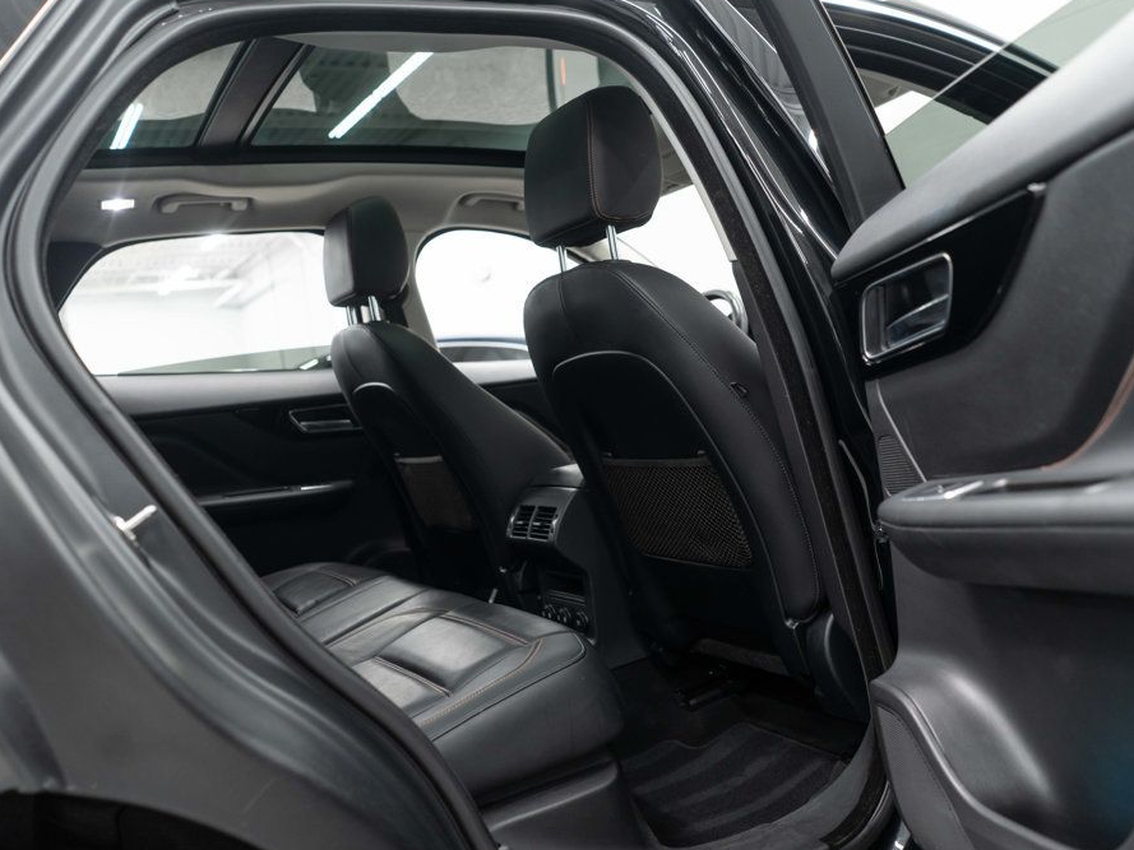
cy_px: 420
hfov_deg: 58.3
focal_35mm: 31
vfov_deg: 45.5
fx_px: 1016
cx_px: 546
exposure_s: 1/40
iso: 800
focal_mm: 28
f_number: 3.2
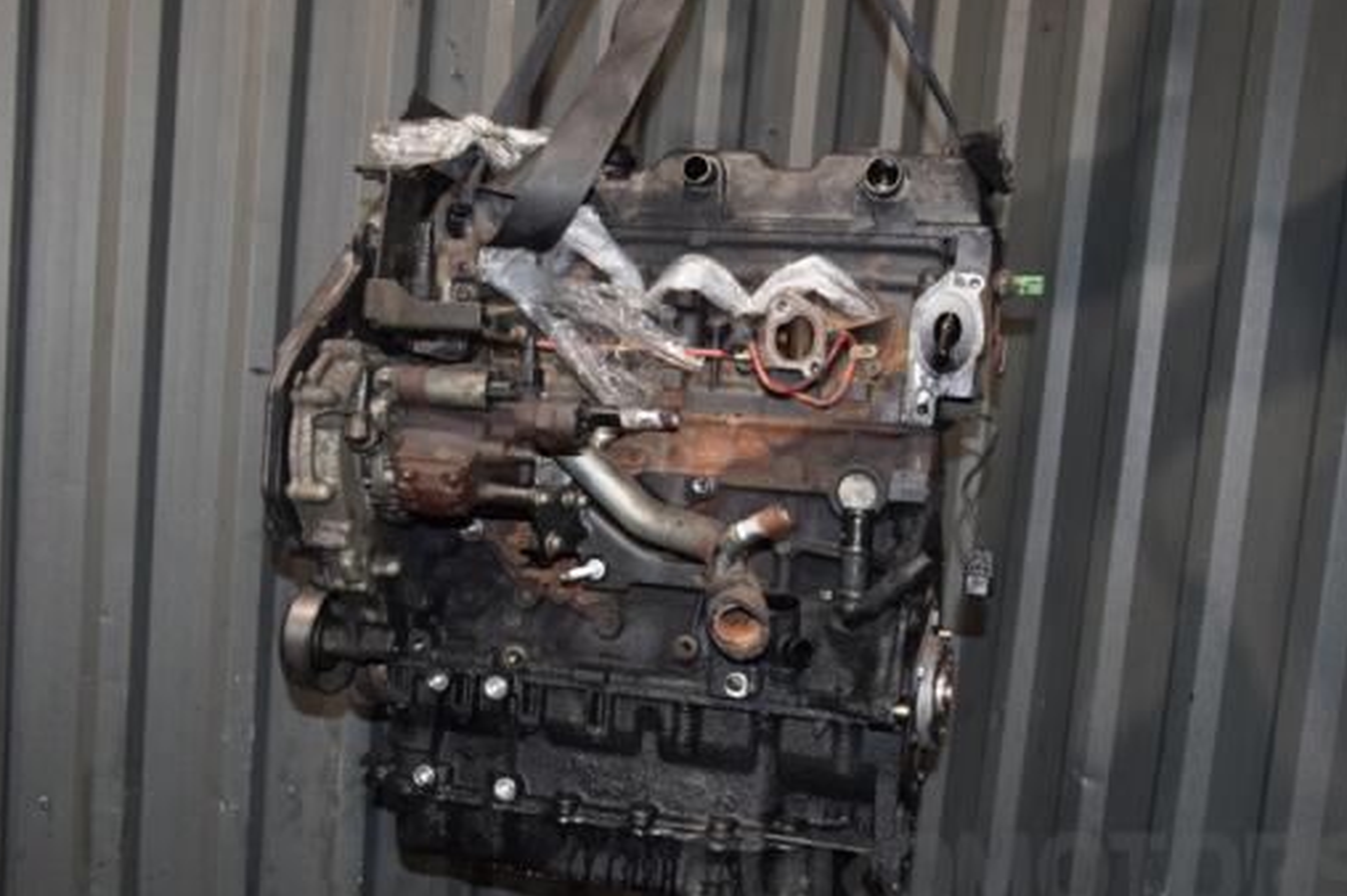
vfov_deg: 34.1
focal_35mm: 39
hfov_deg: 49.5
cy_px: 520
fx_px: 1458
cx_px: 631
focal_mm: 22
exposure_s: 1/60
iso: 800
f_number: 5
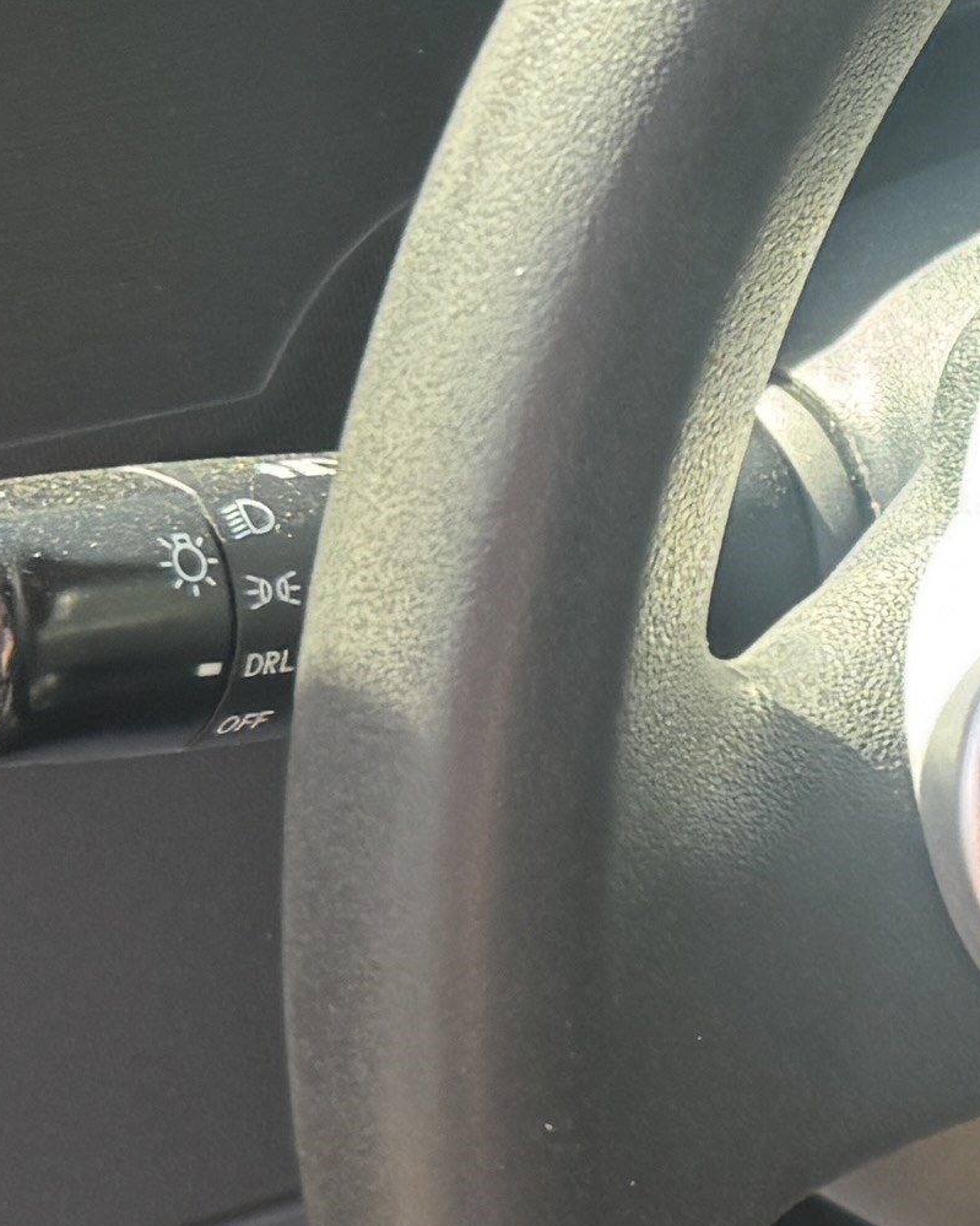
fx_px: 4859
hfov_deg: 10.6
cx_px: 1959
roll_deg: -8.9
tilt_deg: -36.5
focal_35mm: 134
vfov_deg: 14.4
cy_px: 720
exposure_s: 1/123
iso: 50
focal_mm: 6.76
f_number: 1.78
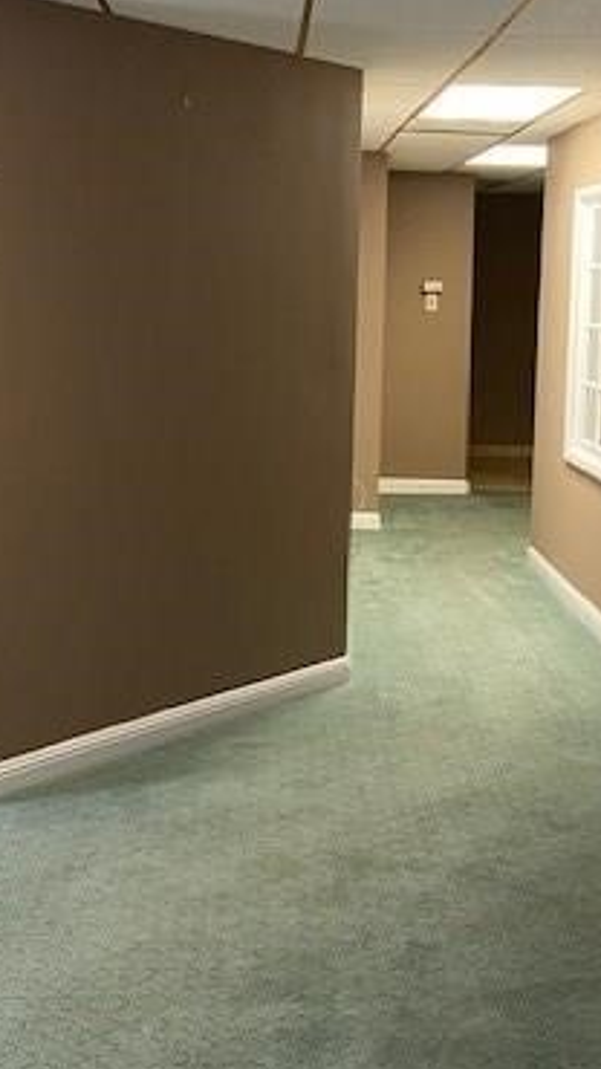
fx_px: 1389
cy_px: 439
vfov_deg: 41.9
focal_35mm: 49
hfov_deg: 24.4
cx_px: 350
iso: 320
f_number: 1.8
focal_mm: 4.25
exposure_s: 1/60
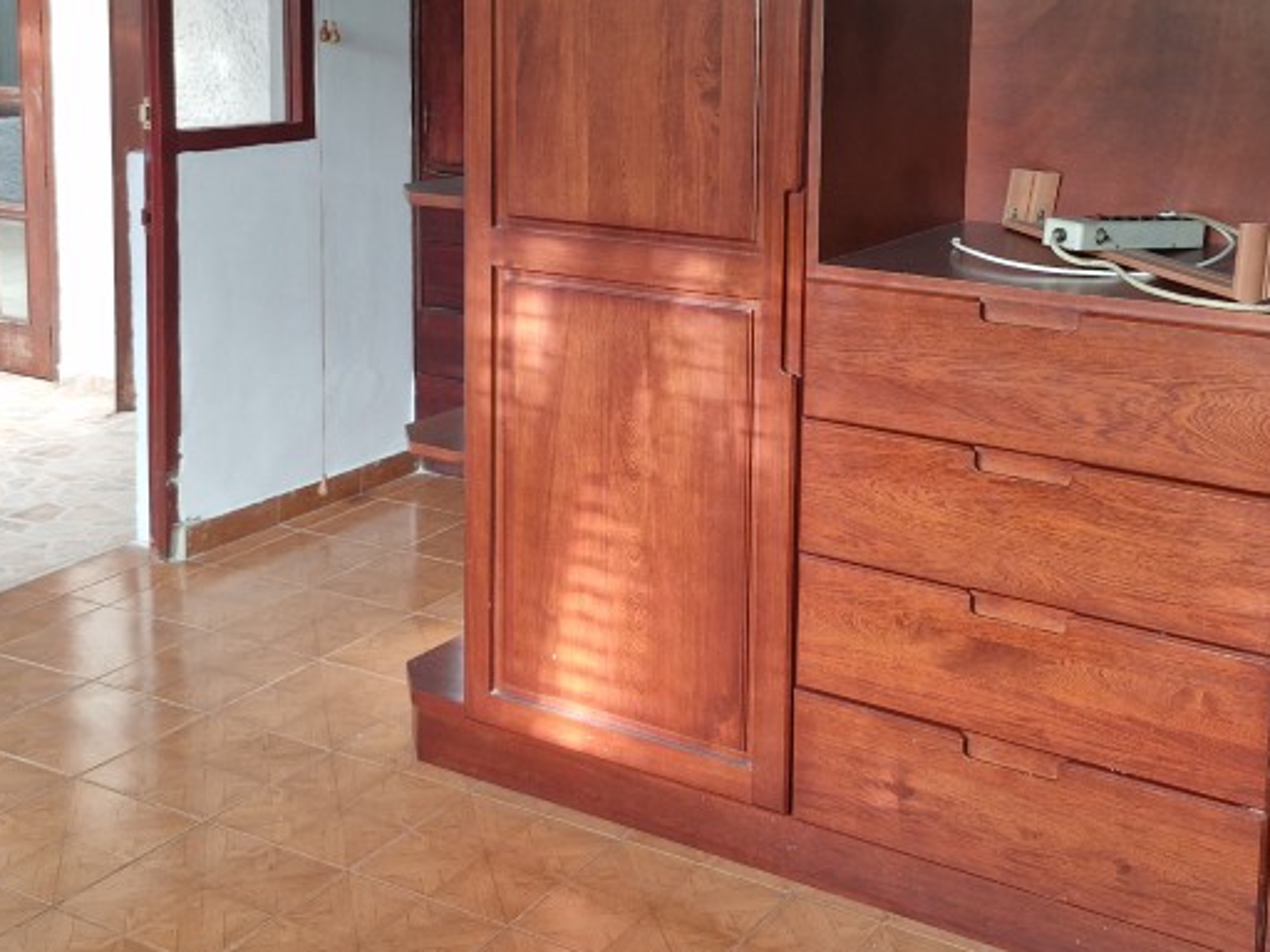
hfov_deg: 41.2
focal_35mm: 46
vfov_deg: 30.9
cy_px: 216
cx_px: 680
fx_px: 1688
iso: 640
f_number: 1.8
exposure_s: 1/120
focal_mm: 5.54
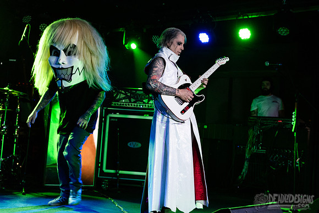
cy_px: 73
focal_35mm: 59
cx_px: 159
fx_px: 523
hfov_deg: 33.9
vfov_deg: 22.9
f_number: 3.5
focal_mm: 45
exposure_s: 1/160
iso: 2000
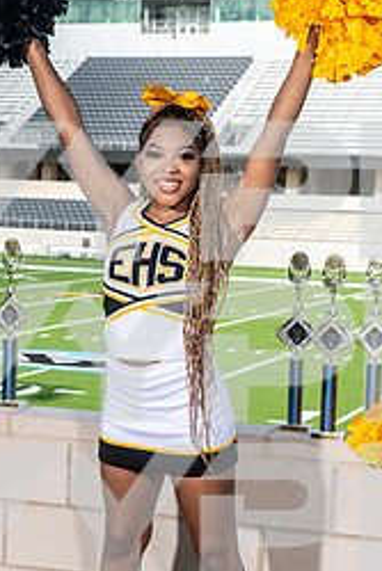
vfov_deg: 22.6
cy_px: 354
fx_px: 1430
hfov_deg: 15.2
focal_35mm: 90
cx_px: 178
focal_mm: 50
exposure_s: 1/320
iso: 100
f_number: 7.1
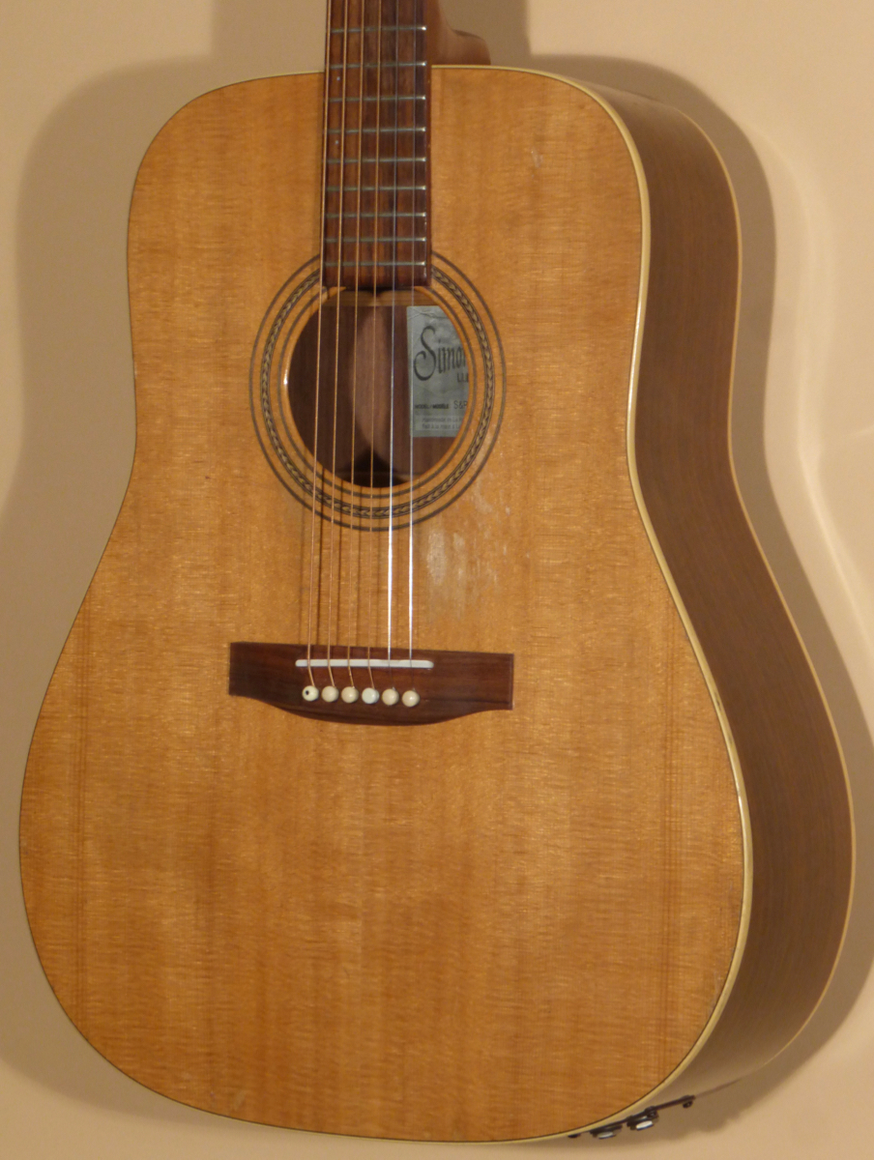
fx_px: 3860
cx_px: 437
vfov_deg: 17.1
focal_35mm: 115
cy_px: 580
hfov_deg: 12.9
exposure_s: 1/80
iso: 200
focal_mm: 20.6
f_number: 5.3
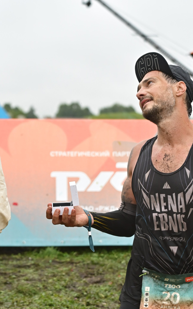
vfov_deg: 29.0
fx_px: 598
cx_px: 94
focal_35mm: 71
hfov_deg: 18.3
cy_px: 154
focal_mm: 35
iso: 1000
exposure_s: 1/1250
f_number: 2
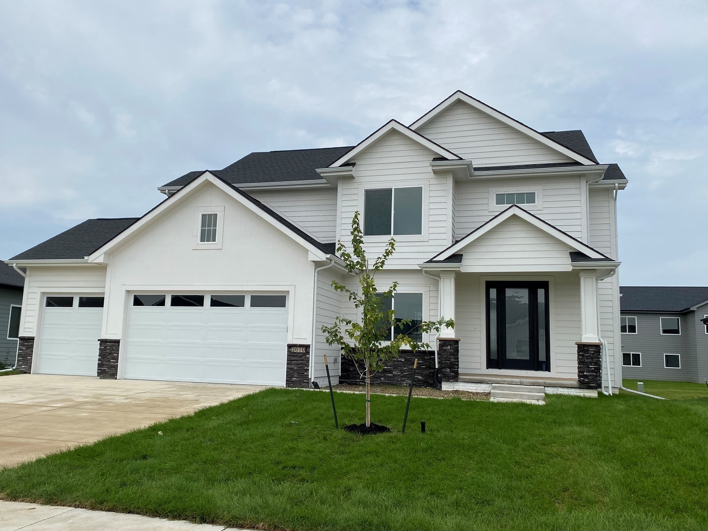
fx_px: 614
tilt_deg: +7.6
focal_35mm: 30
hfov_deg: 59.8
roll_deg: -2.5
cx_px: 318
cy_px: 259
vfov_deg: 46.8
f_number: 1.8
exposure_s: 1/4115
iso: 32
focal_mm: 4.25
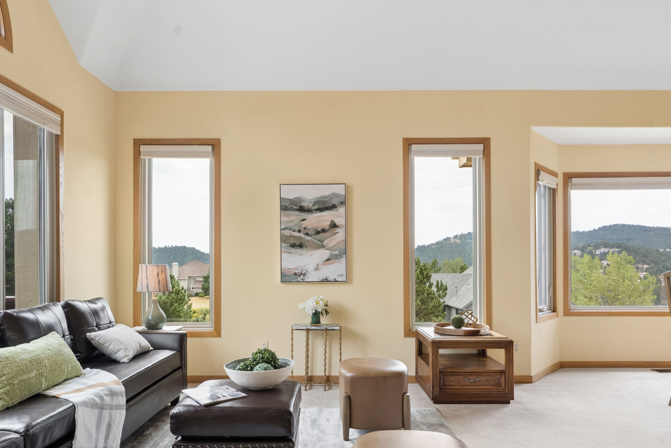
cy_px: 265
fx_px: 429
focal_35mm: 23
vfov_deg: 54.8
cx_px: 323
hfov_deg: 76.0
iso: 500
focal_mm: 18
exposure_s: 1/60
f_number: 10
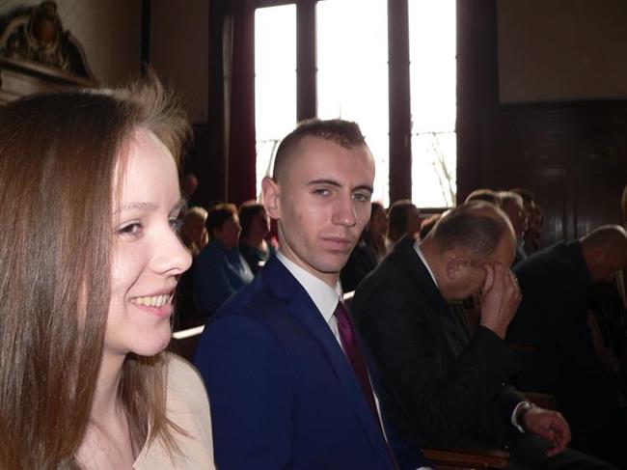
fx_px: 652
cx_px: 314
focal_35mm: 36
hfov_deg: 51.4
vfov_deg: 39.6
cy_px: 235
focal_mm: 6
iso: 100
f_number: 2.8
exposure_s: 1/60
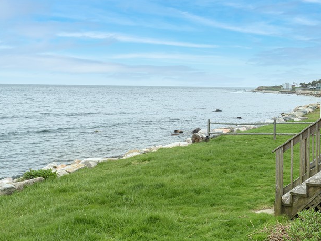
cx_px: 271
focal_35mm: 41
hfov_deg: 43.0
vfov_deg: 34.9
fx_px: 380
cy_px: 88
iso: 100
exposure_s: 1/60
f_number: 7.1
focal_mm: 24
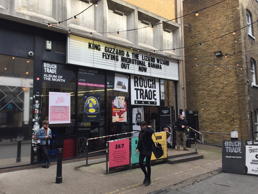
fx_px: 216
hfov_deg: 61.7
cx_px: 129
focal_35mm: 29
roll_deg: +0.6
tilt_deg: +4.7
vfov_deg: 48.2
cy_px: 97
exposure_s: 1/297
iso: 32
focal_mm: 4.15
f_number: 2.2
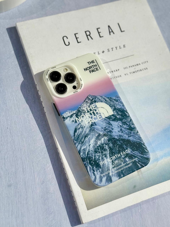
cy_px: 114
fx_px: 314
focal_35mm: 48
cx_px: 85
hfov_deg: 30.3
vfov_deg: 39.7
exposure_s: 1/9901
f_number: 1.78
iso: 80
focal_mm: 6.76
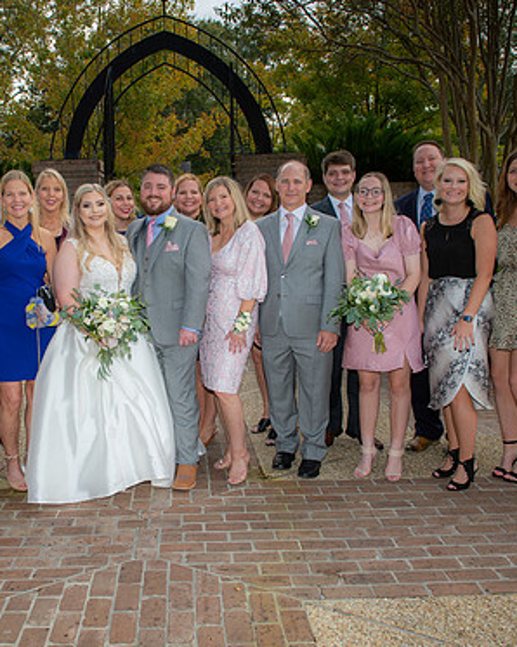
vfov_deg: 51.6
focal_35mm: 35
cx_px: 180
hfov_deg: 41.7
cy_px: 331
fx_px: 670
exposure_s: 1/200
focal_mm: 24
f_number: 5
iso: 125
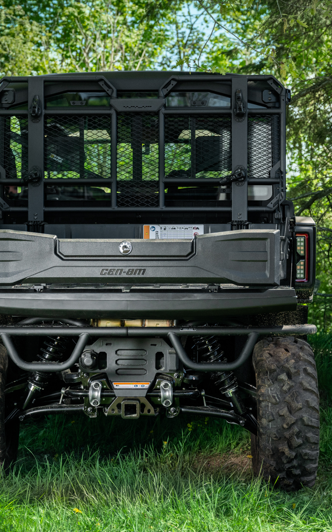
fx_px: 1188
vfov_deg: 25.2
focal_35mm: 82
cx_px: 146
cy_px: 264
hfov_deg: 15.9
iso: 400
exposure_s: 1/200
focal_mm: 53
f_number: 4
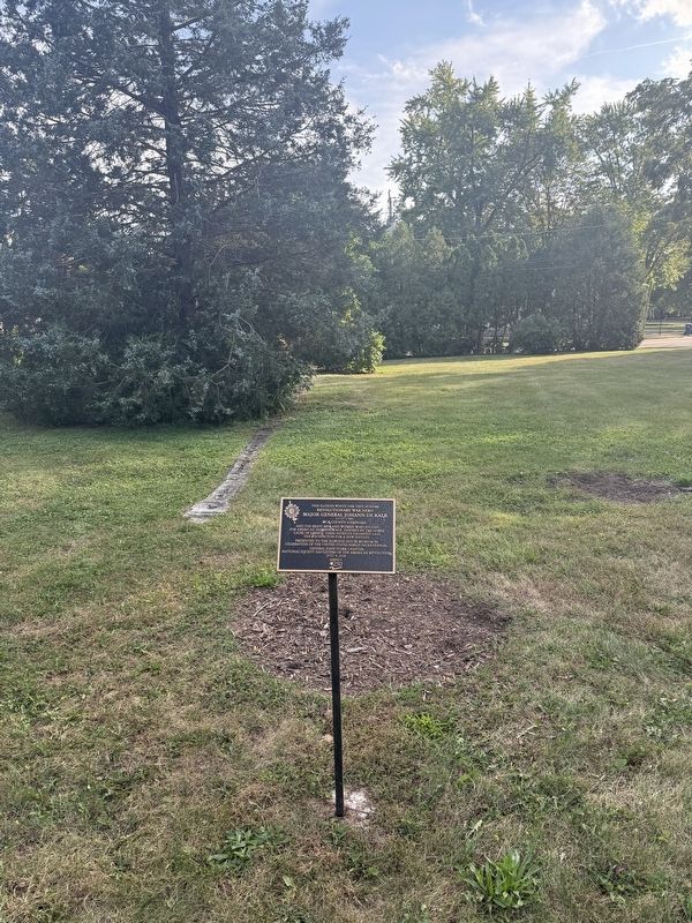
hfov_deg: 56.8
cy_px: 462
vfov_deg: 71.6
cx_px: 346
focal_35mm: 24
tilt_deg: -12.9
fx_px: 640
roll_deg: +1.6
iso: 100
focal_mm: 6.76
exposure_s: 1/888
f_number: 1.78
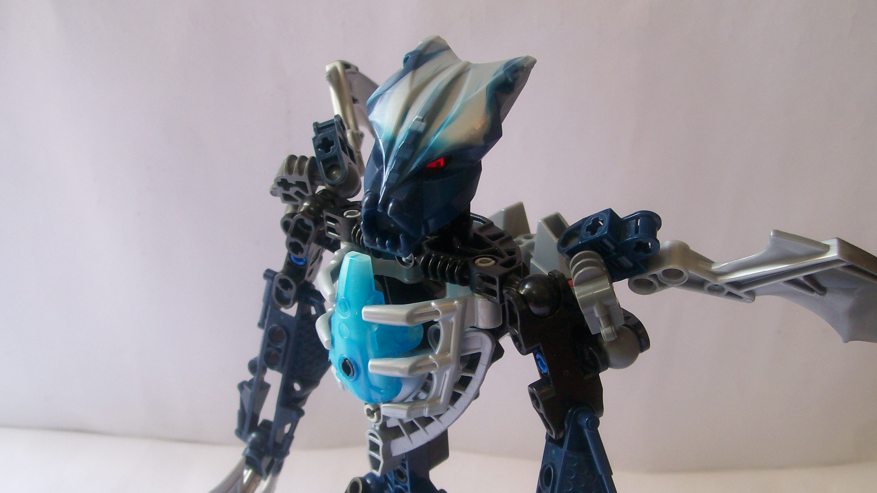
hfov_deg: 50.5
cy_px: 292
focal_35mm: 40
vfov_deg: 29.6
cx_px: 439
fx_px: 930
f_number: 2.7
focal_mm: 6
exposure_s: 1/46
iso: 80
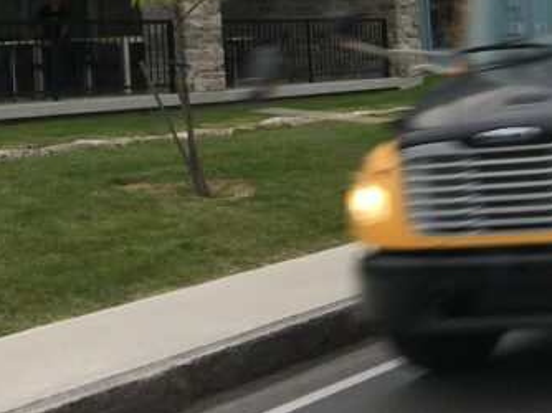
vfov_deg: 16.4
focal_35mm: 89
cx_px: 838
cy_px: 78
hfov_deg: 19.2
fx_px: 1418
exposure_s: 1/60
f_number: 2.2
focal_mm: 4.15
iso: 25
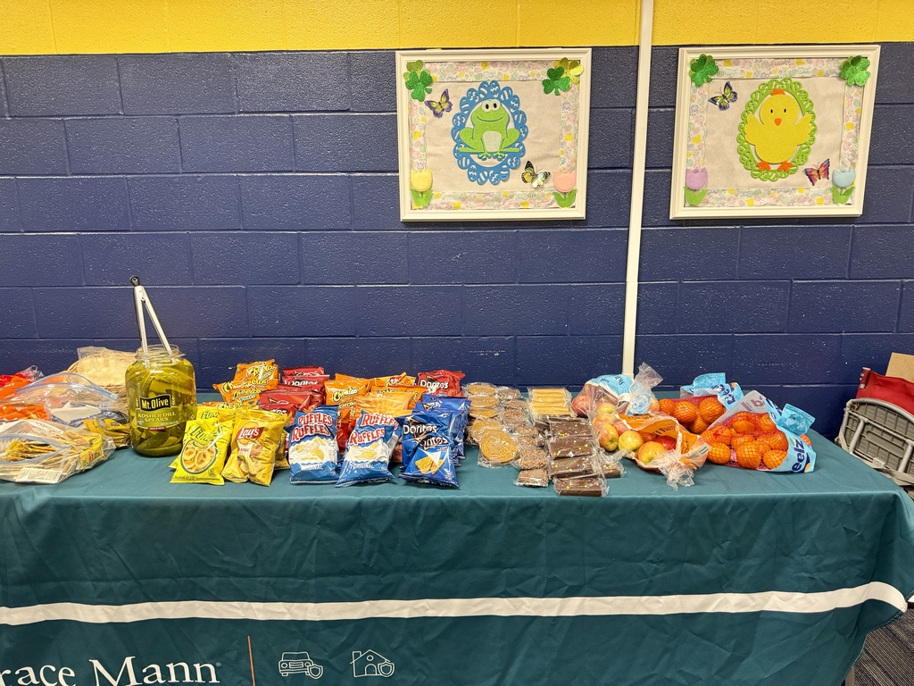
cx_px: 457
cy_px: 343
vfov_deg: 56.8
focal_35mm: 24
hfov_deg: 71.6
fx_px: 634
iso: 250
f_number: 1.78
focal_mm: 6.76
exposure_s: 1/60
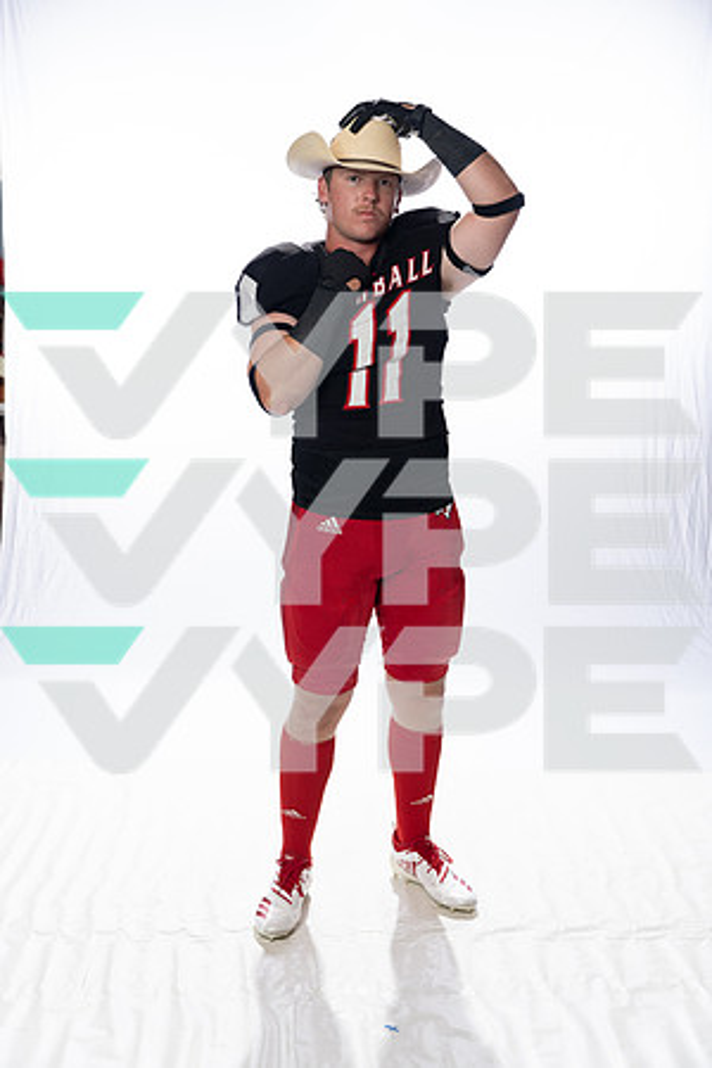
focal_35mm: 42
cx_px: 356
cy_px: 534
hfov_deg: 31.9
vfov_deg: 46.4
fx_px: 1246
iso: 400
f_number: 4
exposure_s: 1/250
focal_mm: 42
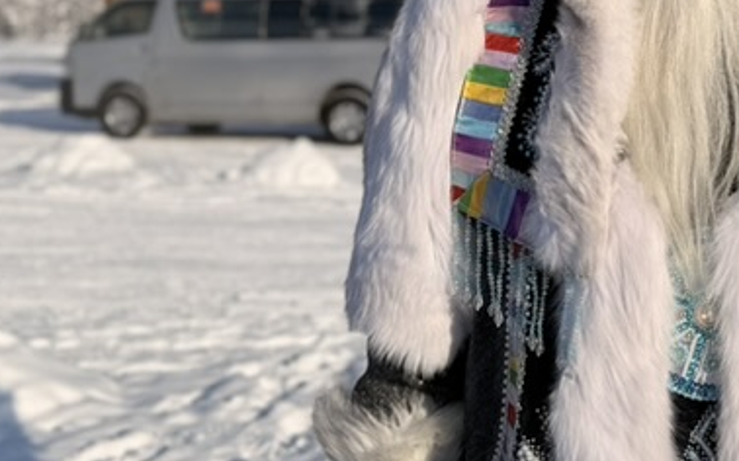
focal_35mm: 69
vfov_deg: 18.5
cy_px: 25
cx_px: 674
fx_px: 1389
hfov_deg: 28.6
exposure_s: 1/14286
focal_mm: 6.76
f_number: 1.78
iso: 80
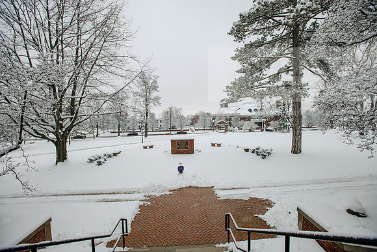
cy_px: 126
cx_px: 188
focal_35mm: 17
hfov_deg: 93.3
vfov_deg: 70.5
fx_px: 178
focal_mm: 17
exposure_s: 1/320
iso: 250
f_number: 4.5
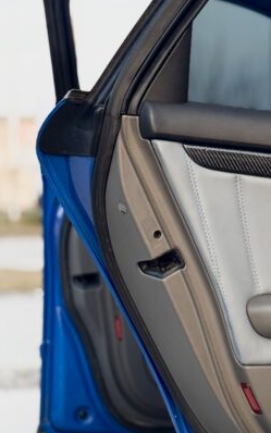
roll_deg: +0.3
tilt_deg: +1.5
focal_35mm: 131
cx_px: 355
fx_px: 1547
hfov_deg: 9.8
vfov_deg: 15.9
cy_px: 197
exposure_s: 1/433
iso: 64
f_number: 1.78
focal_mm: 6.76
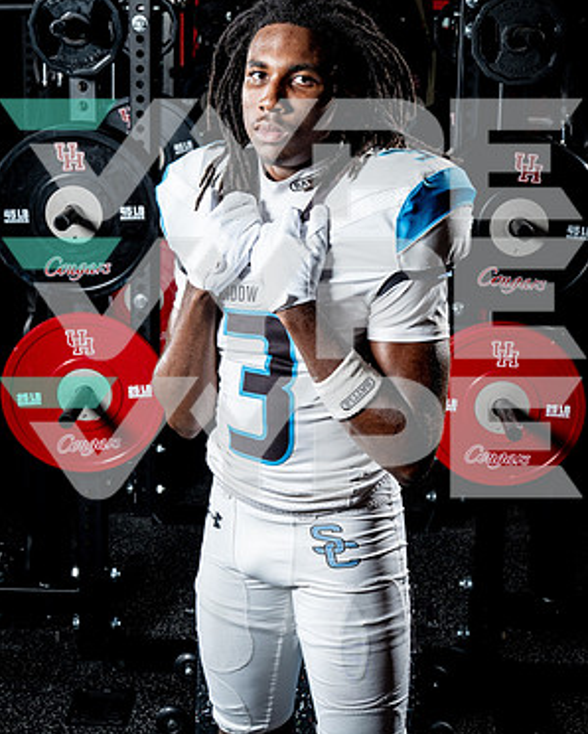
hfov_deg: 25.8
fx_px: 1282
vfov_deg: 31.9
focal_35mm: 59
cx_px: 294
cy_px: 300
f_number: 9
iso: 640
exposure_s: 1/250
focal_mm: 52
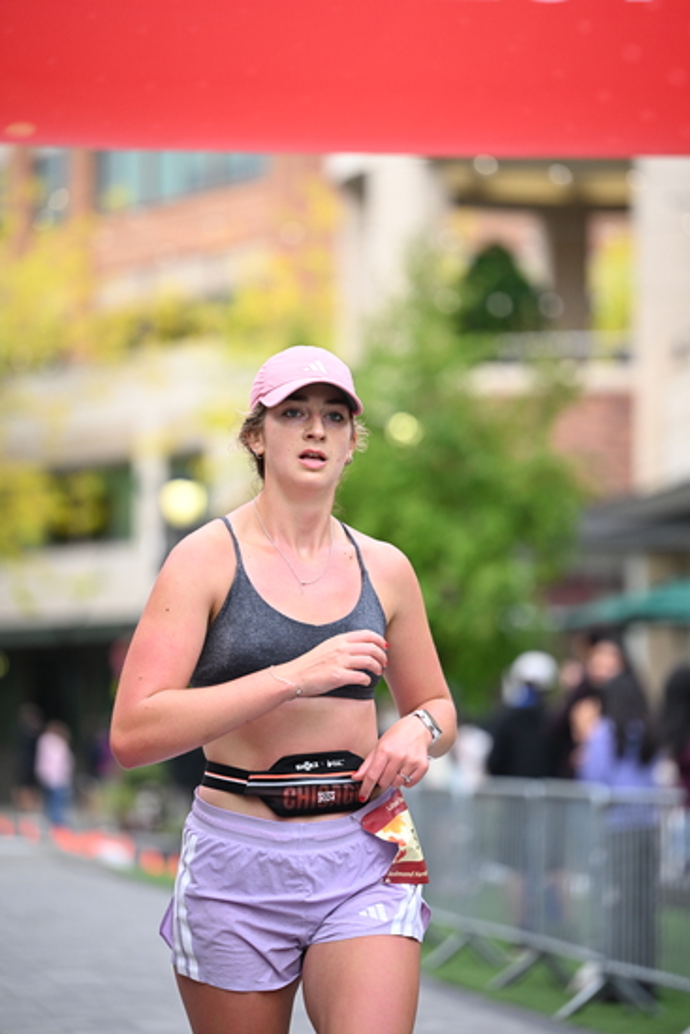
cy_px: 517
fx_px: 4166
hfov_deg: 9.5
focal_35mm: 145
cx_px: 345
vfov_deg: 14.1
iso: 1000
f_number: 2.8
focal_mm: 145
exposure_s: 1/2000
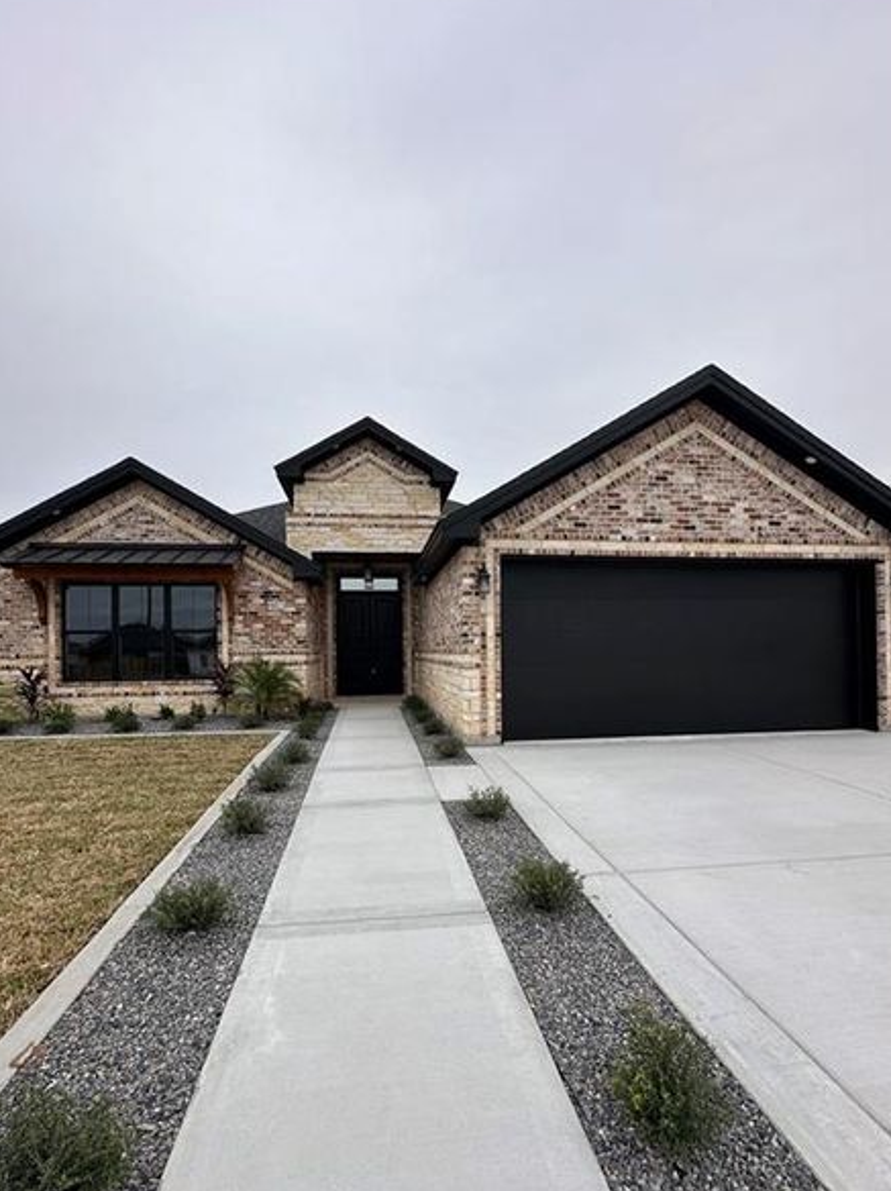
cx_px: 438
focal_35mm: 16
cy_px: 650
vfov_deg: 94.3
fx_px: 550
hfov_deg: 78.0
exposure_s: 1/452
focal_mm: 2.22
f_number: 2.2
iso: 40
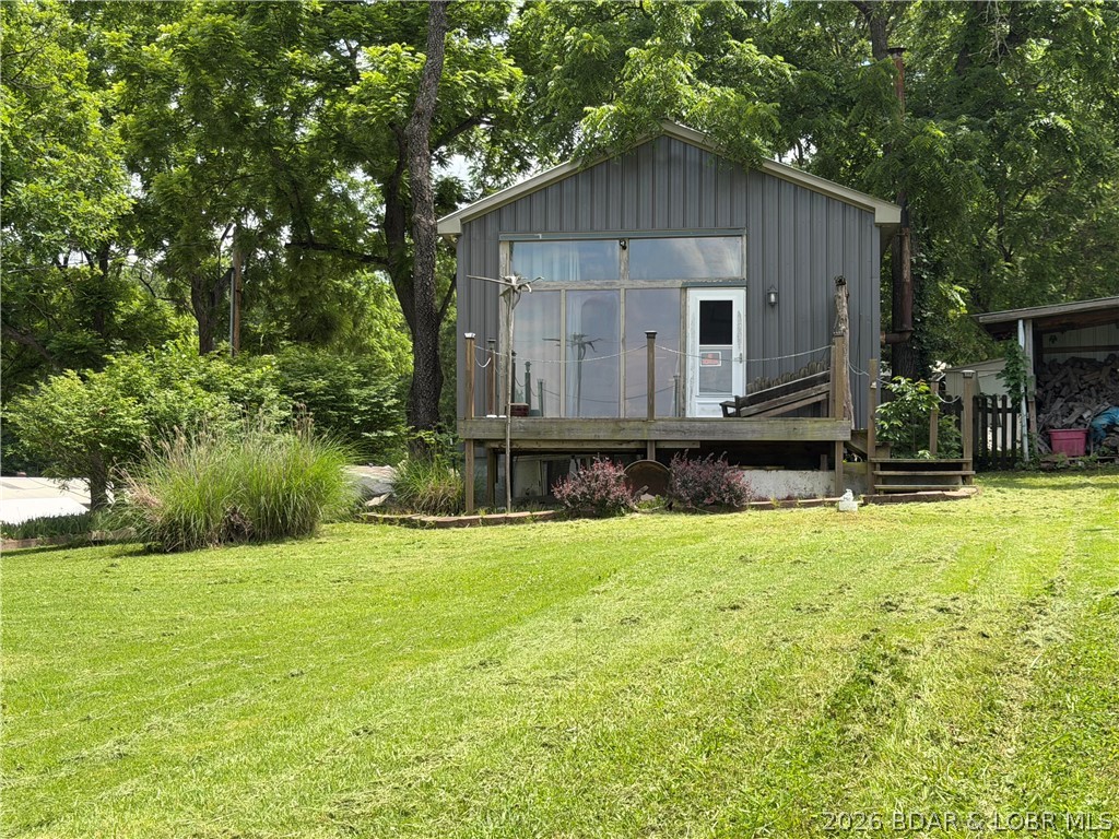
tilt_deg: +2.9
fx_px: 1552
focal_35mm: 48
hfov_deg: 39.7
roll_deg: +0.4
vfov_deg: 30.3
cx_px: 560
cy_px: 420
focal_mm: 6.76
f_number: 1.78
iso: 80
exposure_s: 1/2865
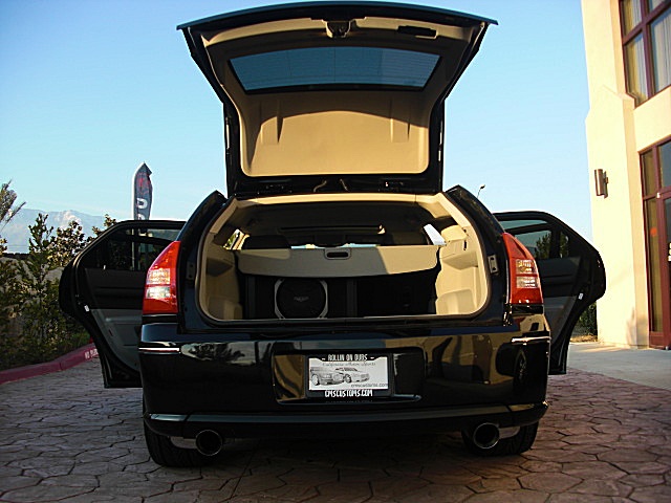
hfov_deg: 51.4
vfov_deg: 39.7
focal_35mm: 36
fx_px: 698
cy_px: 252
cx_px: 336
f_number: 2.8
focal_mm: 6.3
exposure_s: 1/200
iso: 50
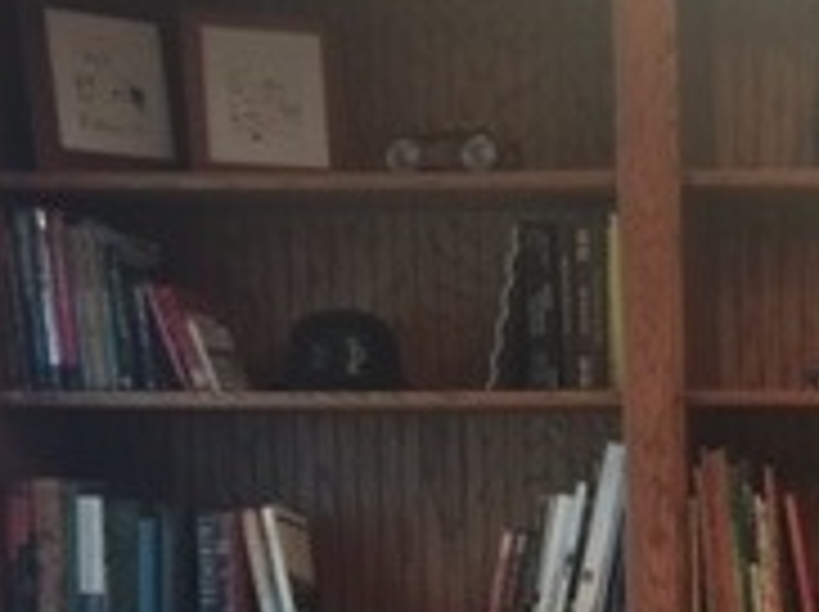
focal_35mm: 102
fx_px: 2410
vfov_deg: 14.0
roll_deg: +0.2
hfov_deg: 18.0
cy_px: 734
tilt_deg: -4.4
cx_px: 1076
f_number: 2.2
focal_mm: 4.15
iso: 80
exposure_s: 1/4
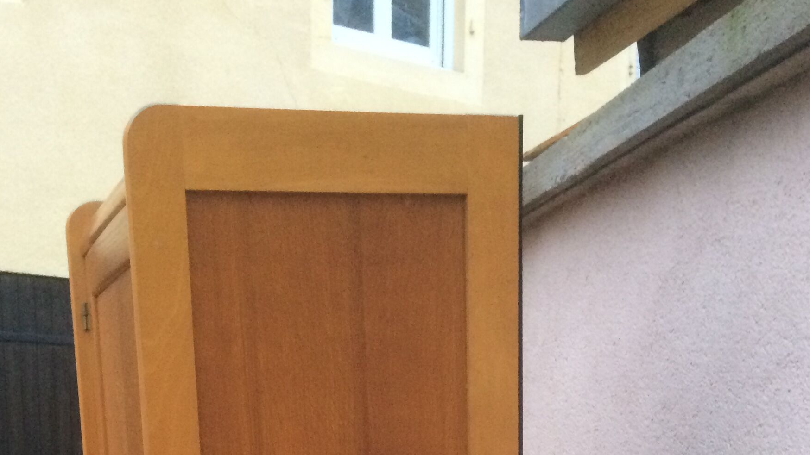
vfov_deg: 18.0
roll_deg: +0.7
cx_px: 329
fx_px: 1267
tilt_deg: -11.9
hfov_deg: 35.3
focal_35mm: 59
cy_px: 700
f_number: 2.2
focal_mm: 4.15
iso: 250
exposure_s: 1/33
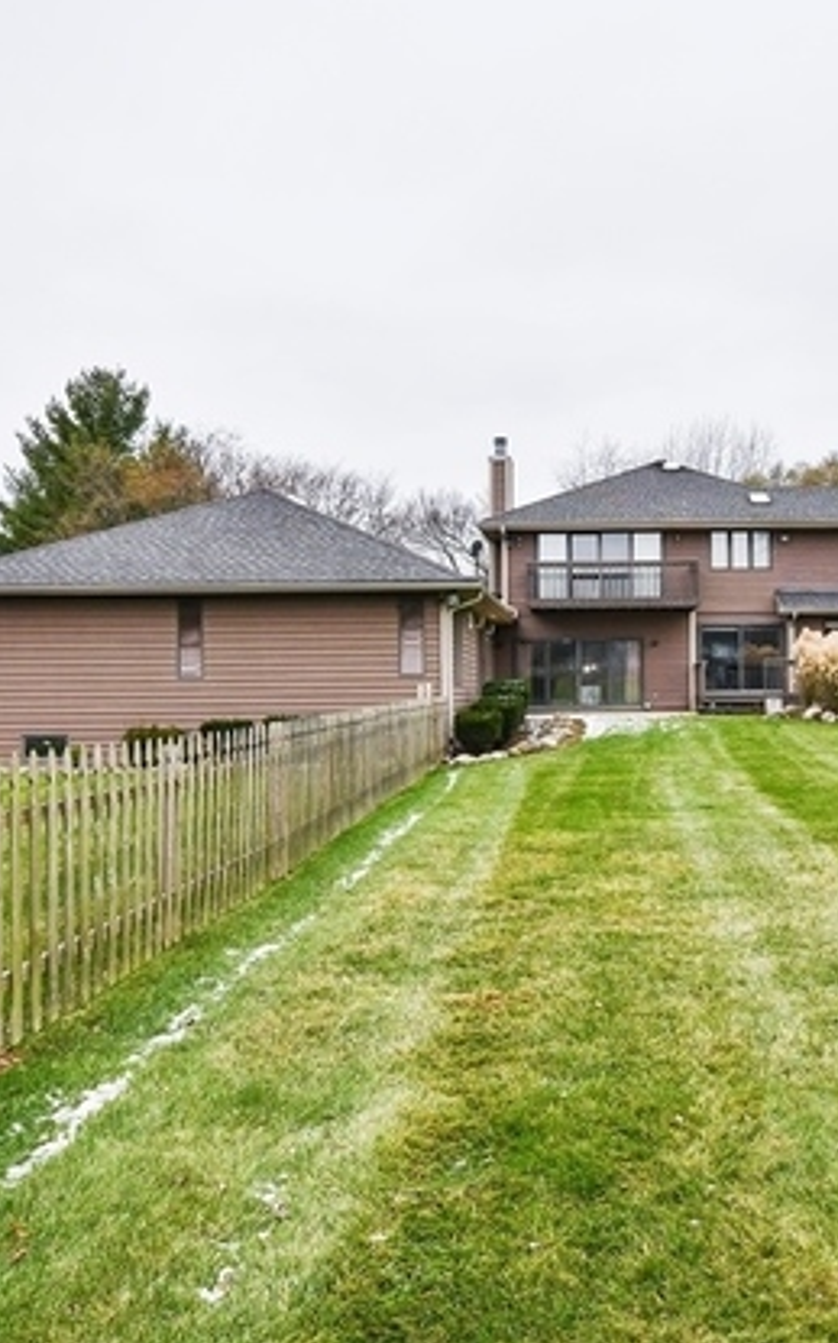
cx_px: 608
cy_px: 659
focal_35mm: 33
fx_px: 1207
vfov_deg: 58.2
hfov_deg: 37.5
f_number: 9
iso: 200
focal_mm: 14
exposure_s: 1/125
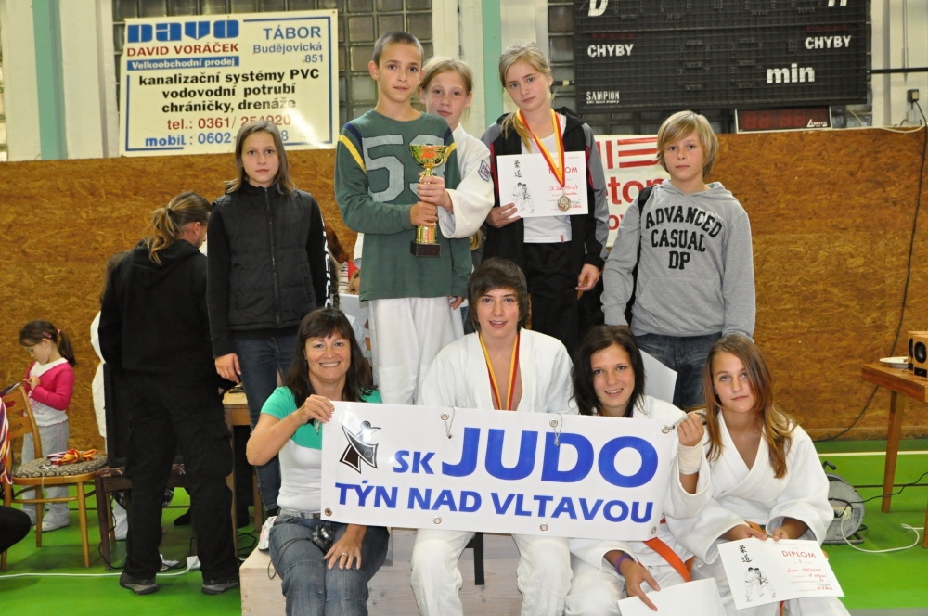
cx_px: 464
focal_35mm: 39
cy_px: 308
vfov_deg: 34.1
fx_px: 1004
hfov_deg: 49.6
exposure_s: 1/60
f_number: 5.6
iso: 3200
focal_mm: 26
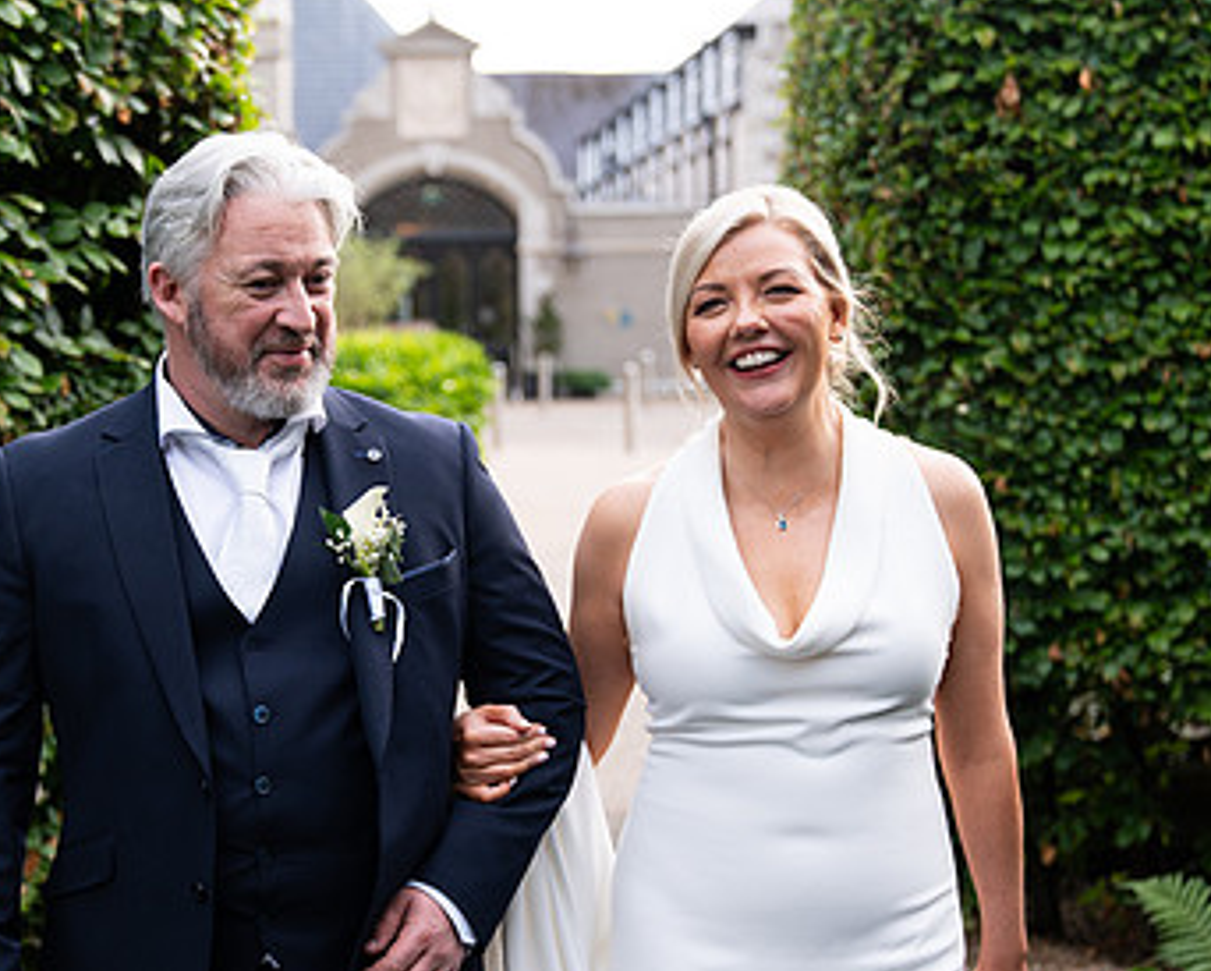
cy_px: 633
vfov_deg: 21.8
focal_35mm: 70
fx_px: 2510
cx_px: 432
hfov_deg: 27.0
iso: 320
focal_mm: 44
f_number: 2.8
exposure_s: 1/200
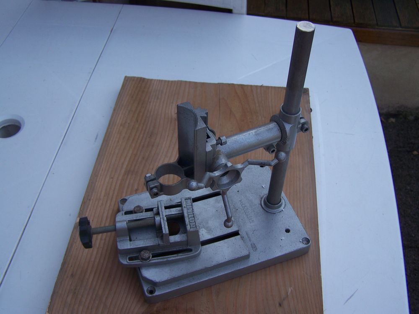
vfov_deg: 37.7
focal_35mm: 38
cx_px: 210
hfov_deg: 49.0
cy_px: 157
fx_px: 460
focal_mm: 6.3
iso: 64
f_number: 2.8
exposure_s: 1/320
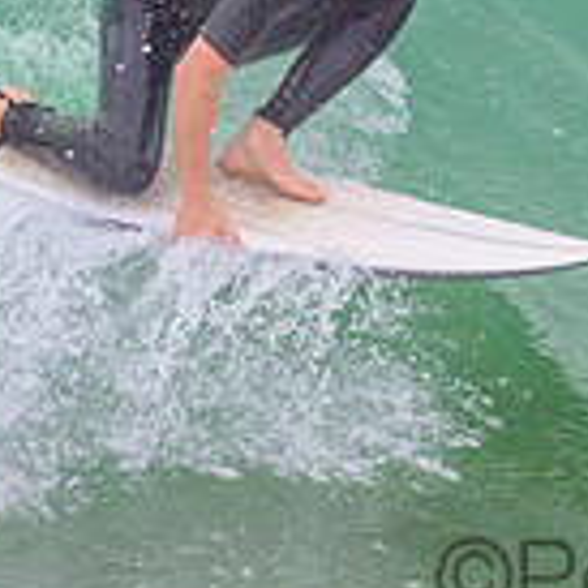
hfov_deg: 0.6
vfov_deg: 0.6
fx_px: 55520
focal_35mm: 2889
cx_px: 768
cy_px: -135
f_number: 11
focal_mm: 800
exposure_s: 1/2000
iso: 2000
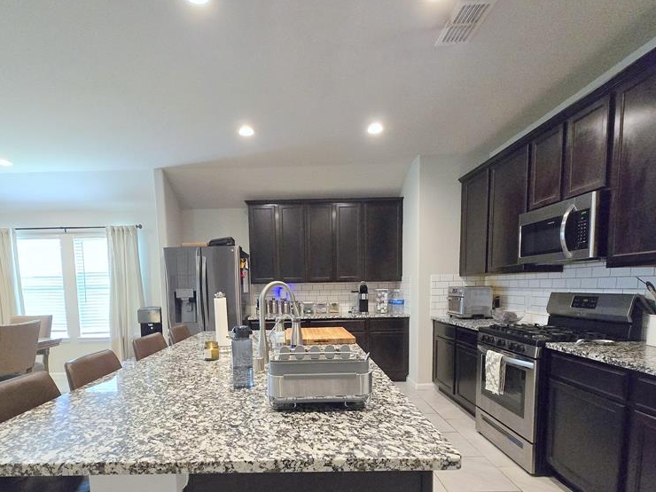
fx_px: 341
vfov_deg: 69.9
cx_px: 297
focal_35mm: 18
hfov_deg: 87.5
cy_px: 321
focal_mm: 1.7
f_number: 2.2
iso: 640
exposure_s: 1/60
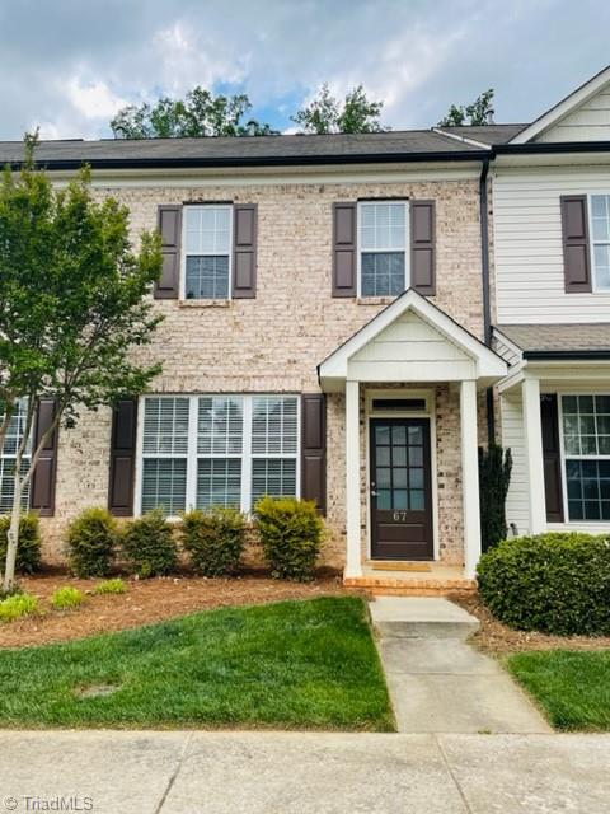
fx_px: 611
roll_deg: -0.1
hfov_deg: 53.1
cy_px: 407
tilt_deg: +8.5
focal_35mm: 26
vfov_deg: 67.3
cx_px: 305
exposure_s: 1/2132
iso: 32
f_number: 1.6
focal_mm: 4.2
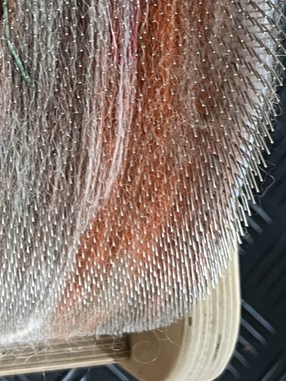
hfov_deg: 14.2
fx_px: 1091
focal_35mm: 99
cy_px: -6
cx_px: -105
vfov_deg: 19.2
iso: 160
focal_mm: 5.1
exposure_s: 1/50
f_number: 1.6
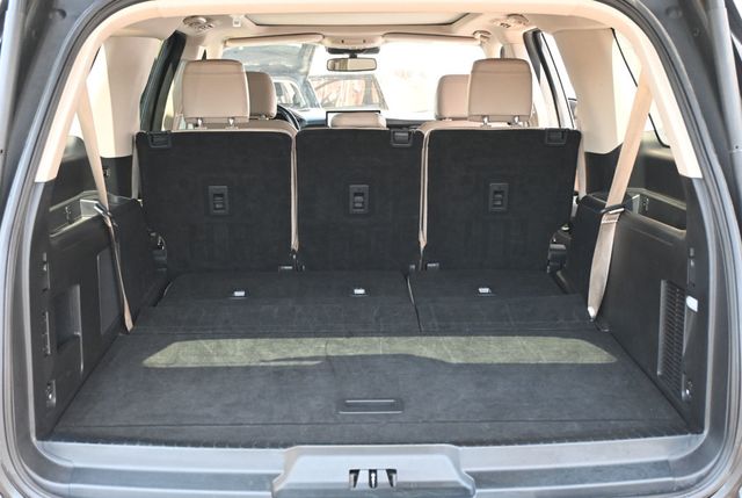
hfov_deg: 40.5
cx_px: 371
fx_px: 1006
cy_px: 249
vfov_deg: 27.8
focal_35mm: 49
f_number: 5
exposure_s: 1/125
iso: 1400
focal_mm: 32.5
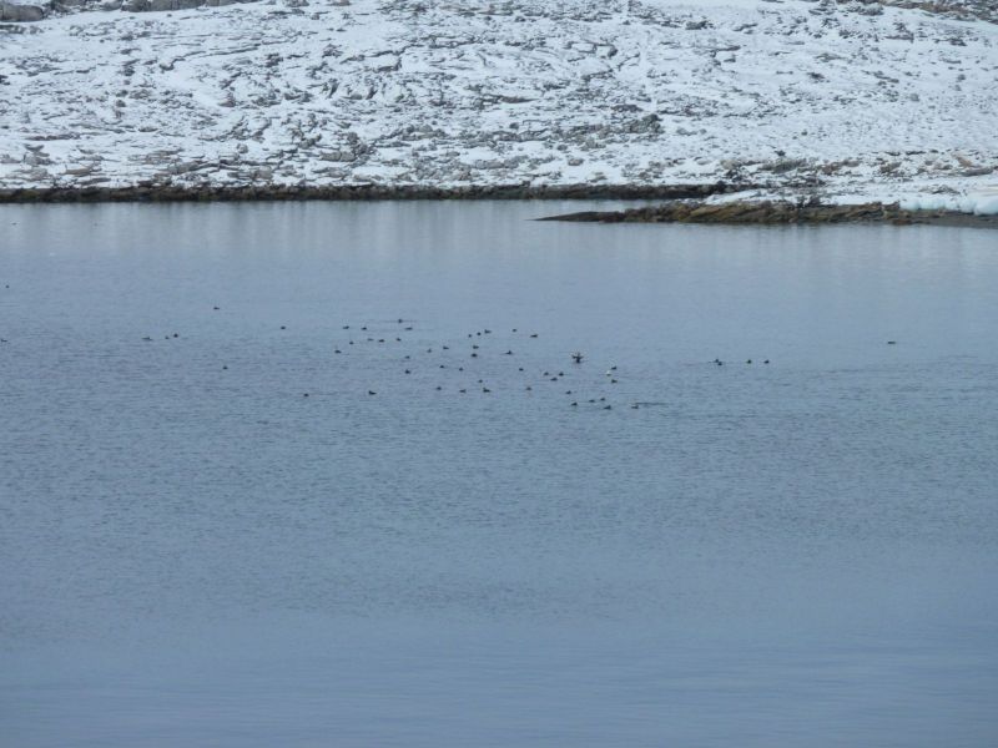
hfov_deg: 10.9
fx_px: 5247
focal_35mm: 182
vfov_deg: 8.2
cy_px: 374
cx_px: 499
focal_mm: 29.9
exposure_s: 1/500
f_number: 4.5
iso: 100
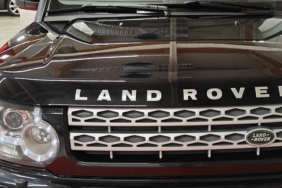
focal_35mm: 63
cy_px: 108
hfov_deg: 31.7
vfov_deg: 21.6
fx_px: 494
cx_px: 184
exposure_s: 1/50
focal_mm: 5.59
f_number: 1.8
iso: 125
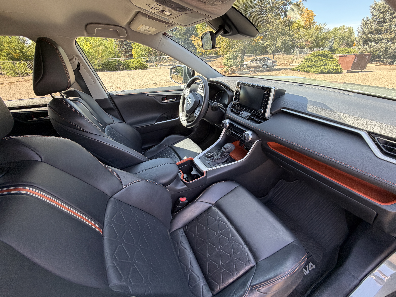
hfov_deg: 102.1
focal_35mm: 14
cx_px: 198
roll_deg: +0.2
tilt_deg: -30.4
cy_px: 148
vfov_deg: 85.7
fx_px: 160
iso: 80
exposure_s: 1/121
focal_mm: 2.22
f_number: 2.2
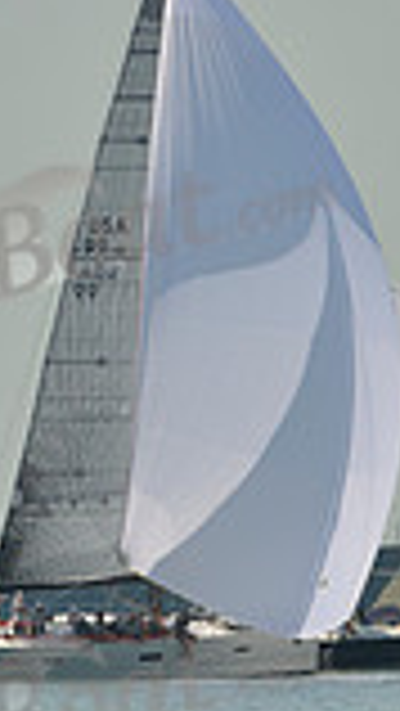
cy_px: 430
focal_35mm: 1194
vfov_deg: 1.8
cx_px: 571
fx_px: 22490
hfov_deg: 1.0
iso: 200
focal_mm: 310
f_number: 8
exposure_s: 1/1000
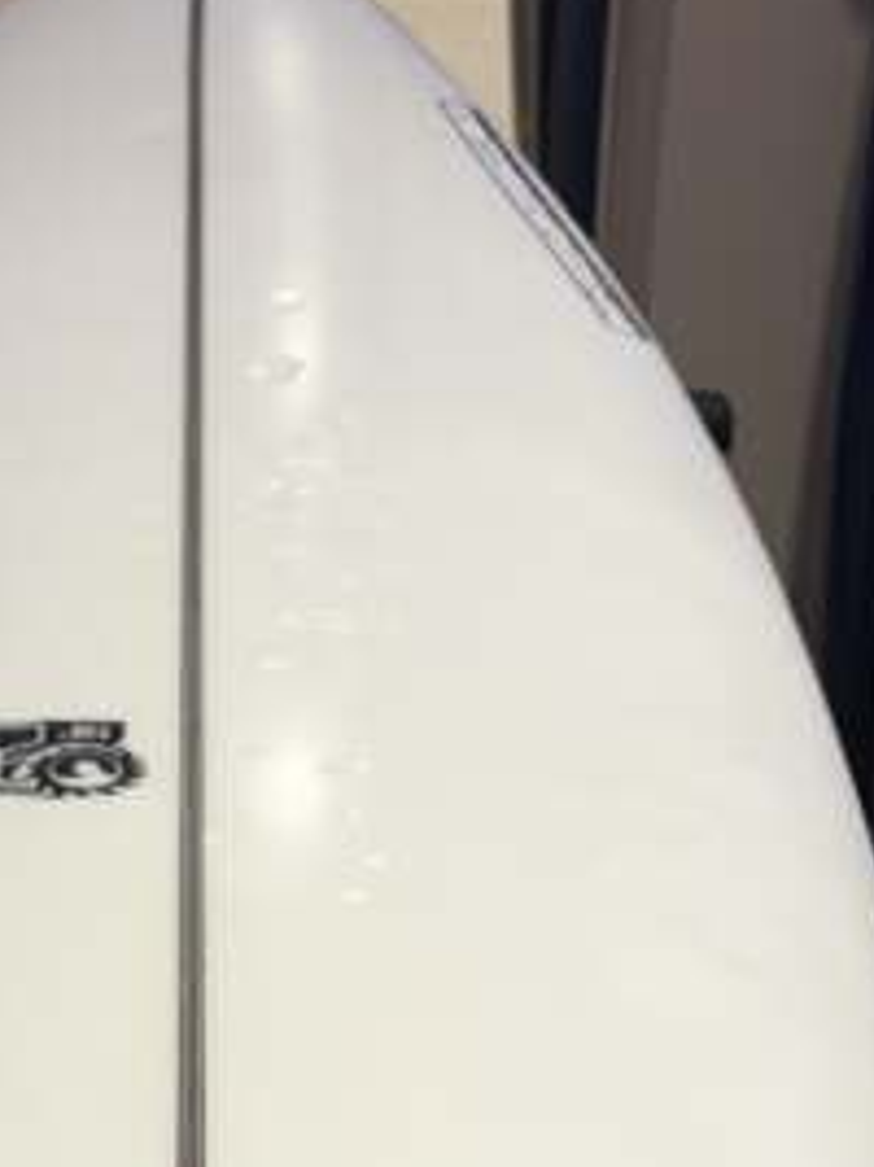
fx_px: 2628
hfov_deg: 18.7
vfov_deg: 23.1
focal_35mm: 78
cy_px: 1368
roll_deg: +0.2
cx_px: 184
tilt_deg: -41.6
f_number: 1.6
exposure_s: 1/135
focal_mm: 5.96
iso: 32
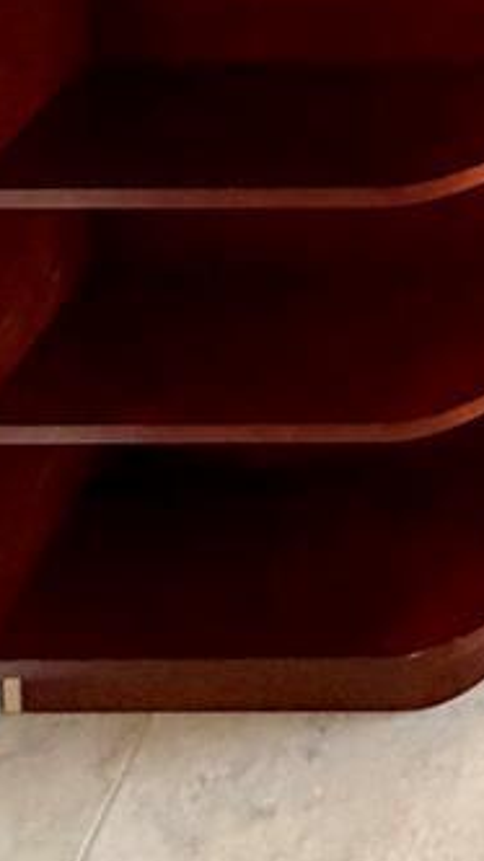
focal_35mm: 55
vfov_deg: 23.3
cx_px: 852
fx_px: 1256
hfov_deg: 17.8
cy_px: -628
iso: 250
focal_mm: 2.22
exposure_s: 1/120
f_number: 2.2
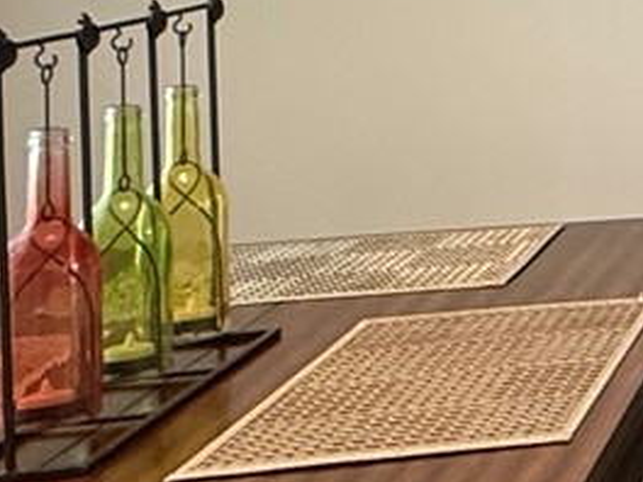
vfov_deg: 16.5
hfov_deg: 15.4
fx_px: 1579
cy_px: -136
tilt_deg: +0.0
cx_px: 1464
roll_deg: -0.2
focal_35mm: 85
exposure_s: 1/60
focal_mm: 2.22
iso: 250
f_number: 2.2
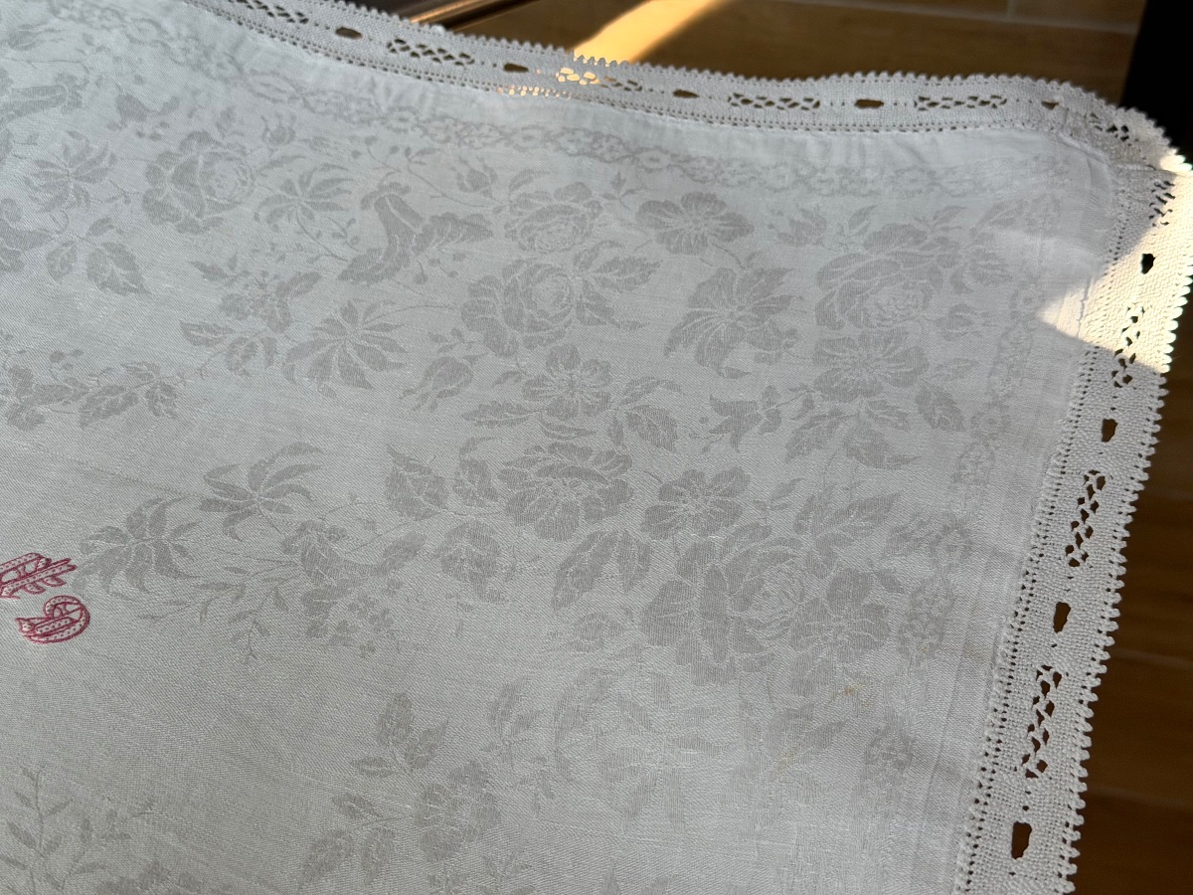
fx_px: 1654
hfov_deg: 39.7
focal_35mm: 48
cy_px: 448
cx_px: 596
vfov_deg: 30.3
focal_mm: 6.76
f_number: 1.78
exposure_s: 1/179
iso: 50
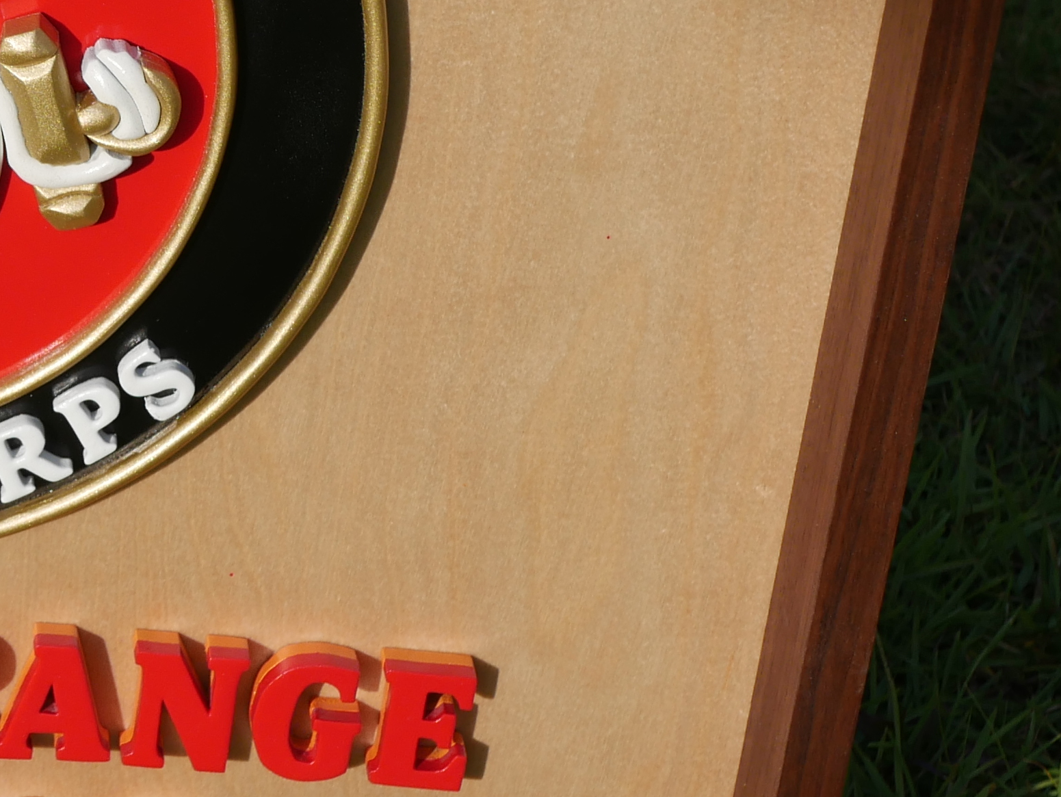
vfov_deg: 10.0
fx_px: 4539
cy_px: 298
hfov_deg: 13.0
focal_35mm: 148
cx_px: -222
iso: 200
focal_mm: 25
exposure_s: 1/1000
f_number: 5
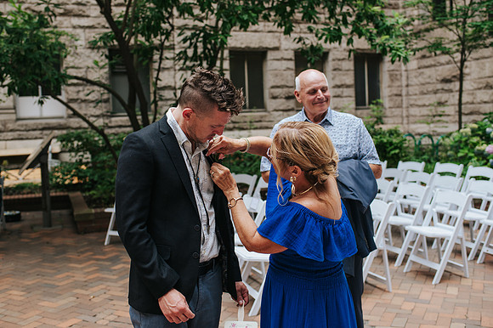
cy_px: 143
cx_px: 242
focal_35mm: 39
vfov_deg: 33.8
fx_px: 539
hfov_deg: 49.2
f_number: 3.2
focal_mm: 35
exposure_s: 1/400
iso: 400
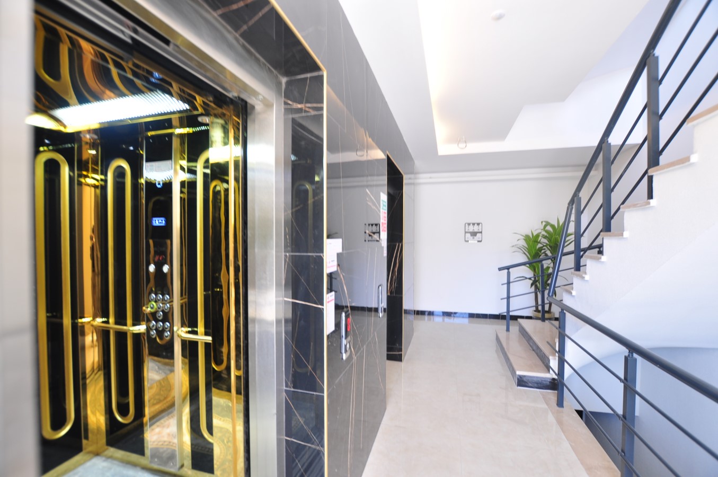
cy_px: 238
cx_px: 359
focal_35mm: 15
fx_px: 299
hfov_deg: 100.5
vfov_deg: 77.2
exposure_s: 1/10
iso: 200
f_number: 4
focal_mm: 10
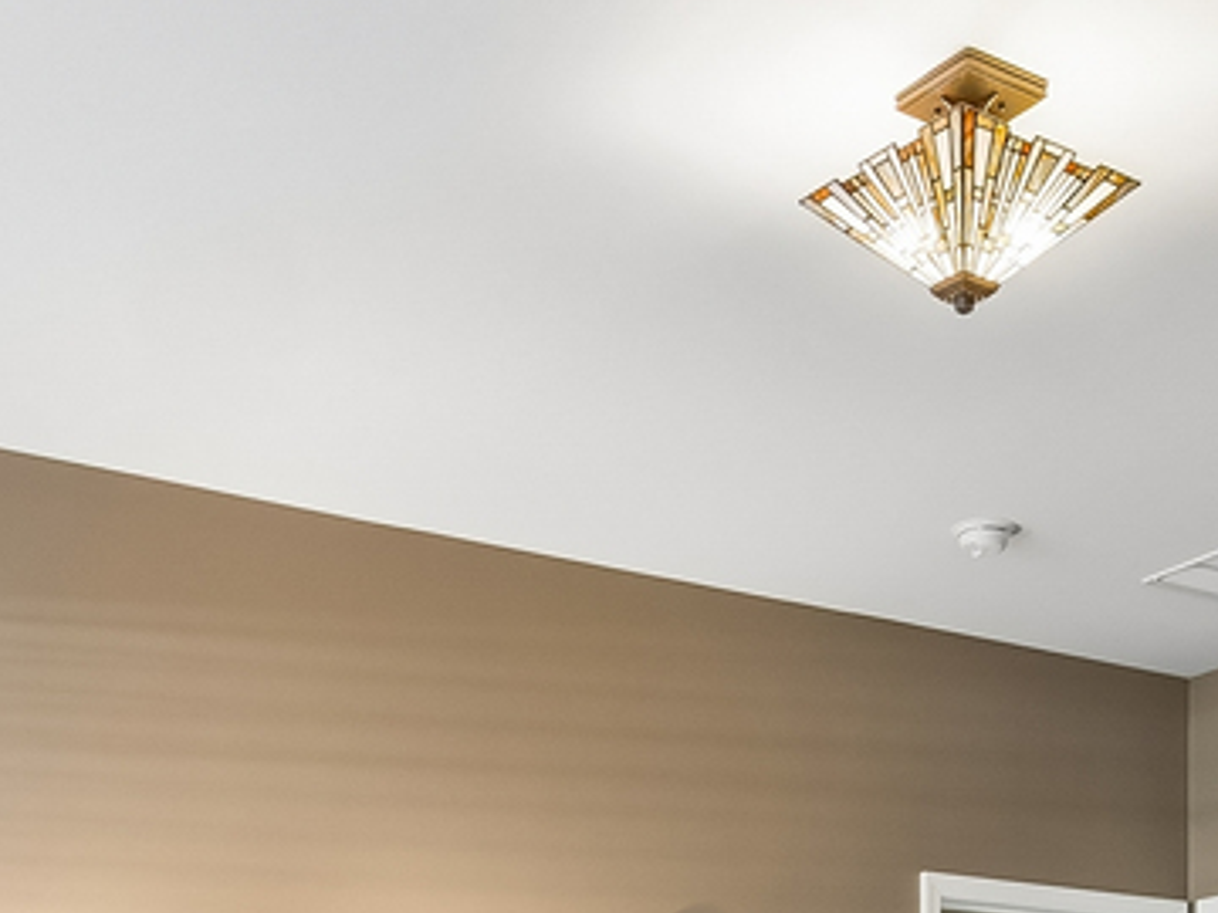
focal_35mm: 56
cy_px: 1285
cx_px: 697
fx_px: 1970
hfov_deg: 34.3
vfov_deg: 22.4
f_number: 8
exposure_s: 1/4
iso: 400
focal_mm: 7
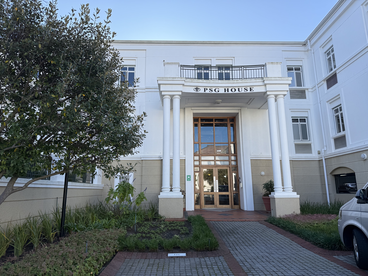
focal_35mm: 24
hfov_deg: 71.6
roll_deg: +0.5
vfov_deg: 56.8
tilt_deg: +11.8
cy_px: 138
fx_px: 255
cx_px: 184
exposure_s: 1/1250
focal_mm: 6.76
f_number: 1.78
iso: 80
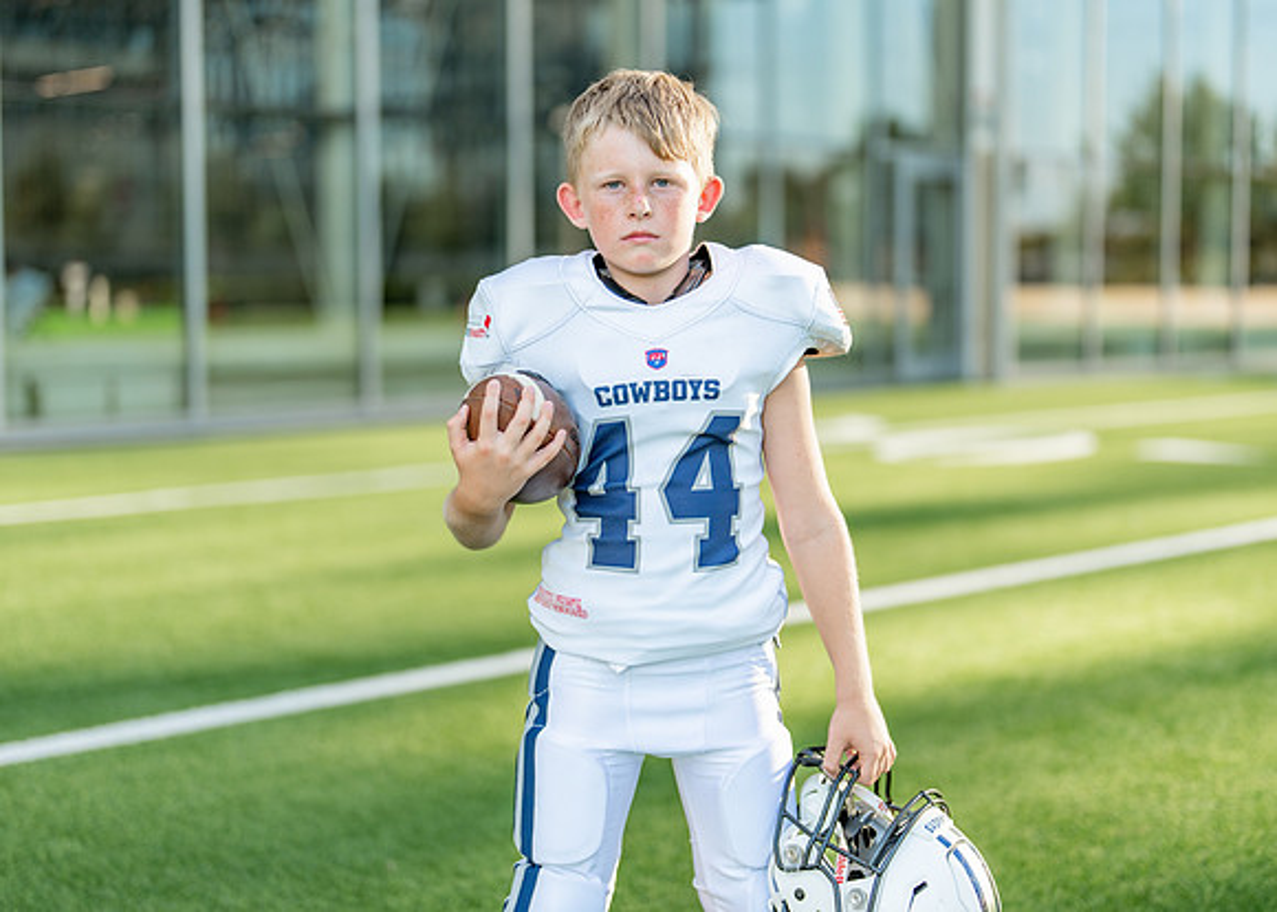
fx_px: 2041
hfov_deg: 34.7
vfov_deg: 25.2
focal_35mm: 56
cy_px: 428
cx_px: 662
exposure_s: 1/2000
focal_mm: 50
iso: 100
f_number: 1.2
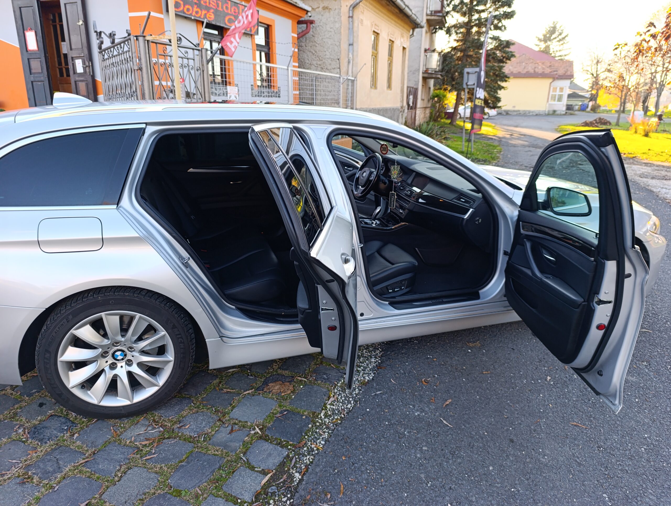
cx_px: 336
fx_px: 447
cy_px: 253
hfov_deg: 73.8
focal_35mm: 23
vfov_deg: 59.0
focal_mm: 6.14
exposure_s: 1/100
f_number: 1.6
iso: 160
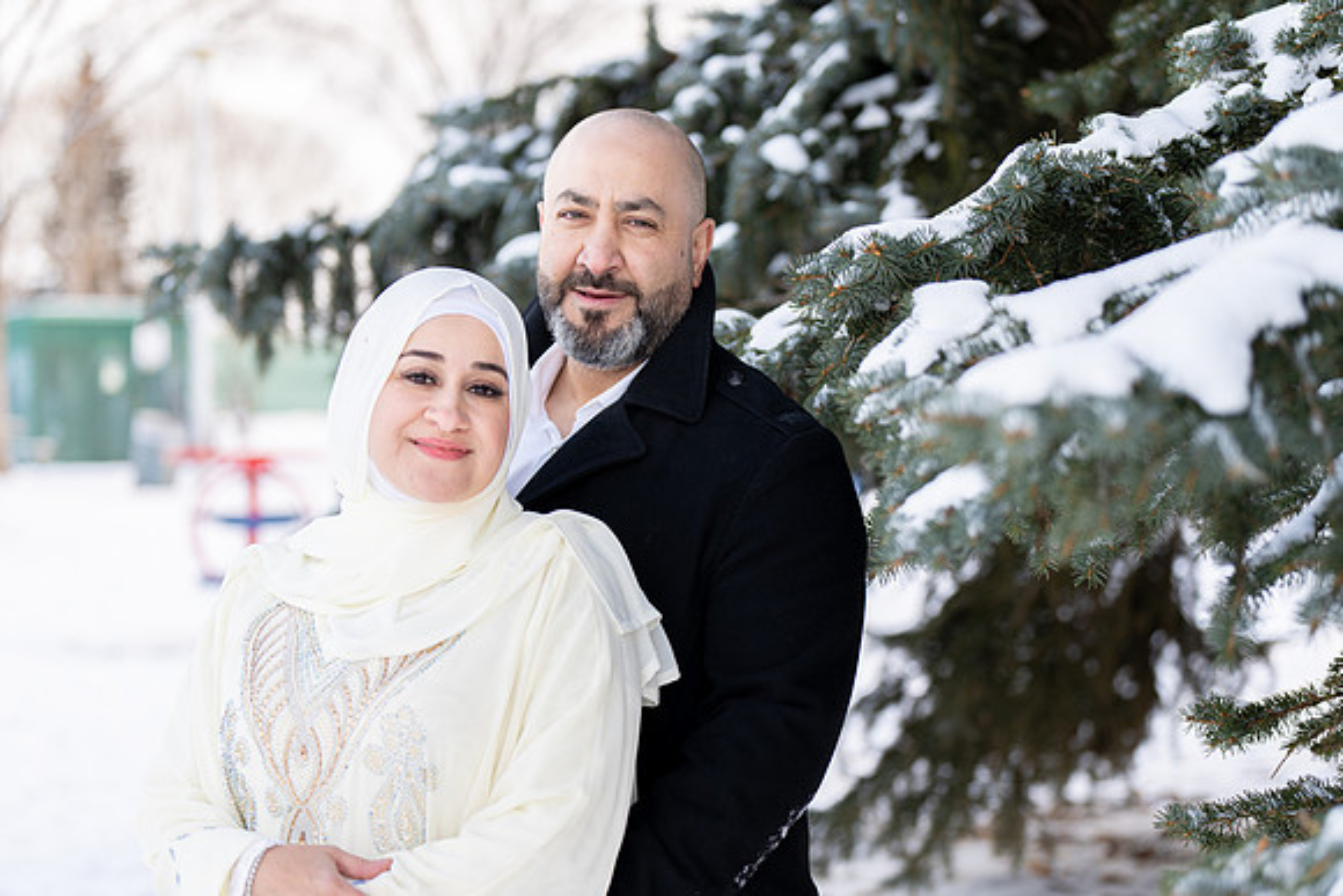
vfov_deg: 17.3
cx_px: 672
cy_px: 448
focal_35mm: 79
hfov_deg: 25.7
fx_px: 2948
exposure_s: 1/160
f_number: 2.8
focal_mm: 79
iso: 100
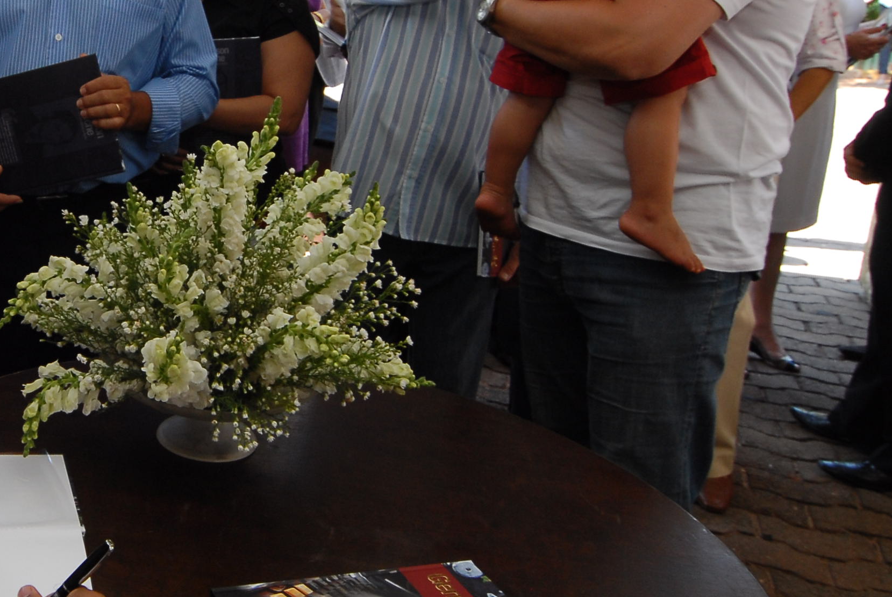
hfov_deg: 42.5
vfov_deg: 31.8
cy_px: 215
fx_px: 1042
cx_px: 91
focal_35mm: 42
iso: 400
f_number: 5.6
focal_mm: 12
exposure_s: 1/60
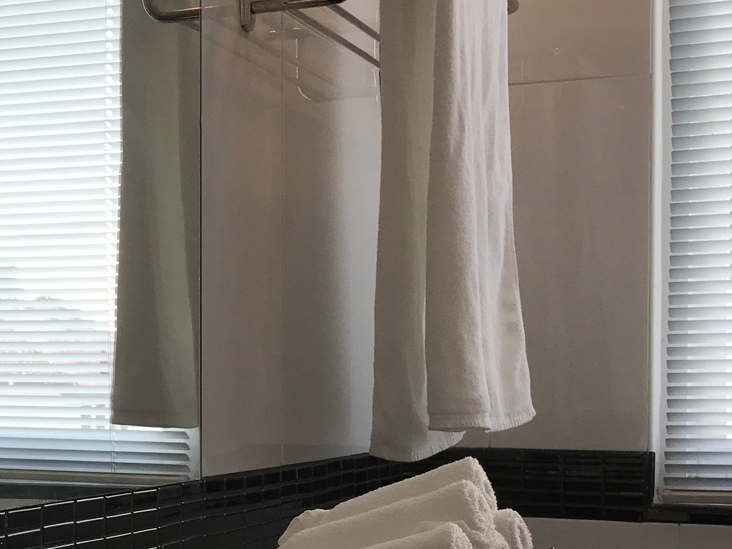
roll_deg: -0.1
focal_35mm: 70
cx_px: 168
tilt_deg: -1.1
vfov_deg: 20.9
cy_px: 402
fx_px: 1480
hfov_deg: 27.3
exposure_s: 1/100
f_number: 1.8
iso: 32
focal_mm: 3.99
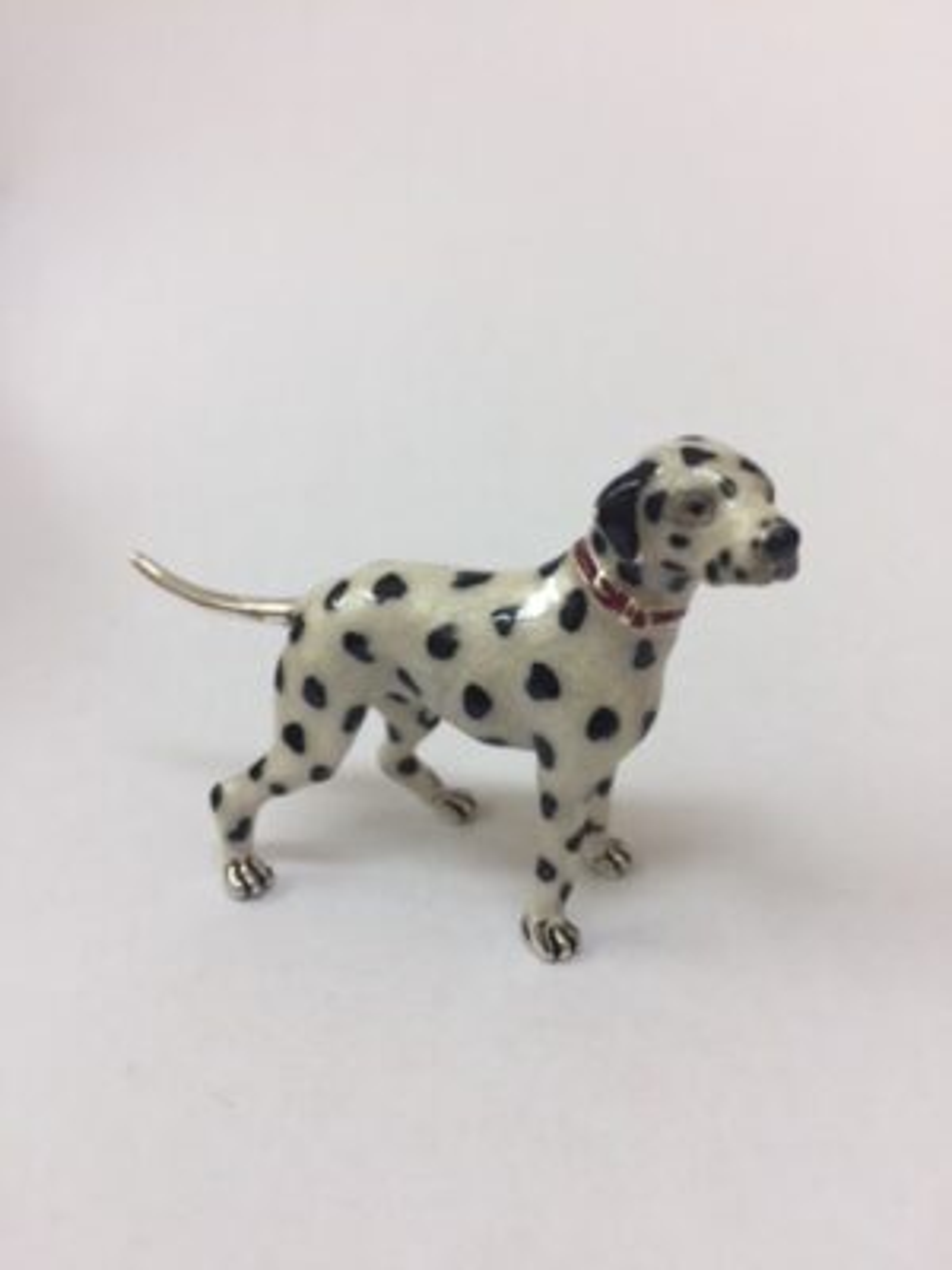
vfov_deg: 61.7
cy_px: 635
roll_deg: +4.3
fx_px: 1063
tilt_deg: -26.8
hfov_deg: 48.2
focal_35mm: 29
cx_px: 476
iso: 32
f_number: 2.2
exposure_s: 1/50
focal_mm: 4.15
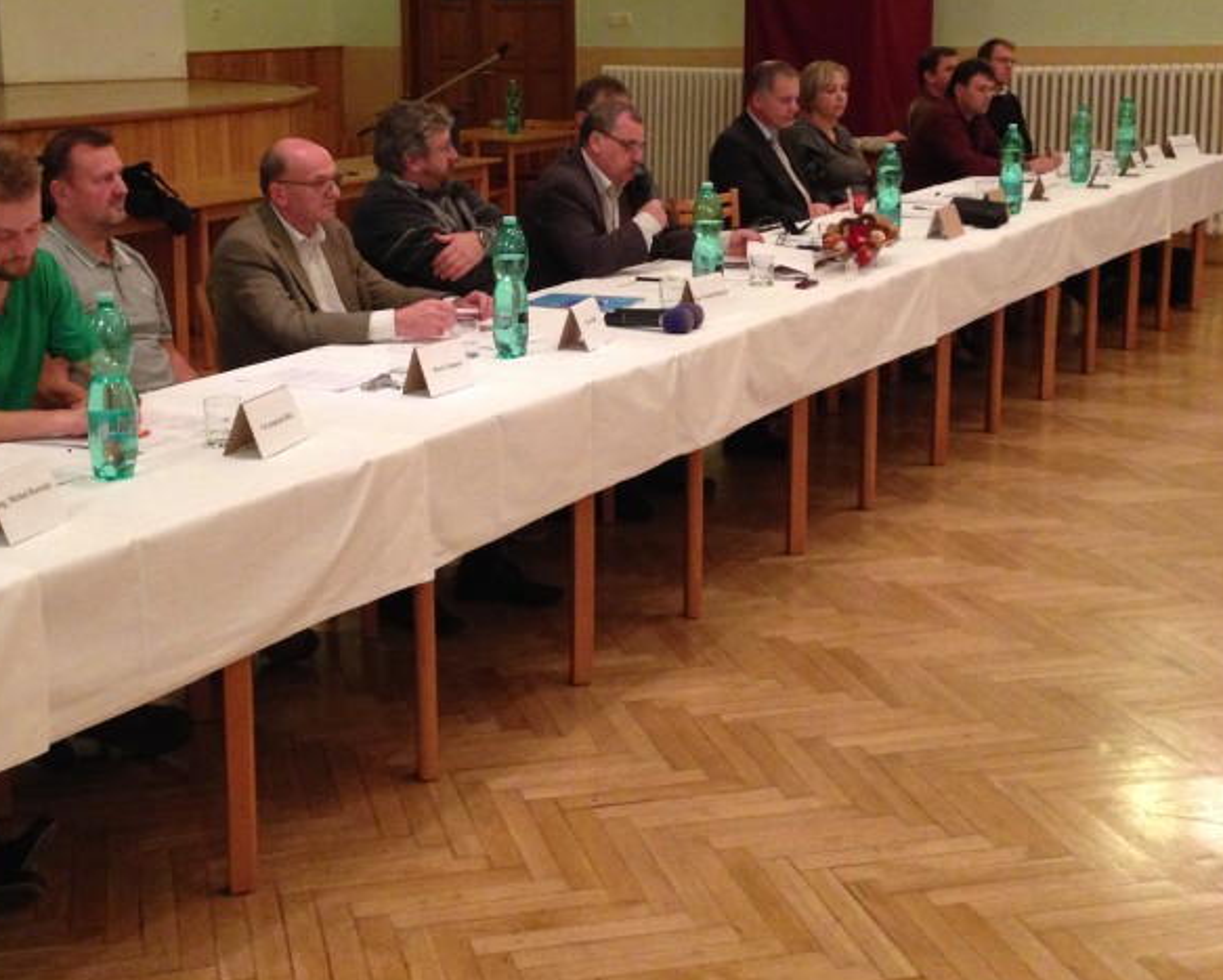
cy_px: 365
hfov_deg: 35.3
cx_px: 508
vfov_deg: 28.5
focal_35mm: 53
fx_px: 1919
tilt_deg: -11.4
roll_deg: +0.9
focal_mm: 4.12
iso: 320
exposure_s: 1/20
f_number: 2.4
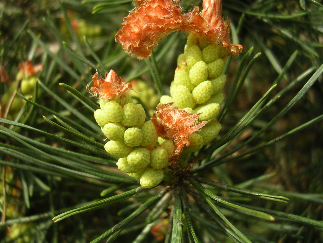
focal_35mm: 38
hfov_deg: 49.0
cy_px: 122
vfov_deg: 37.7
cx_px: 162
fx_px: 355
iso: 50
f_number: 2.8
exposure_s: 1/386
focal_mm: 5.8
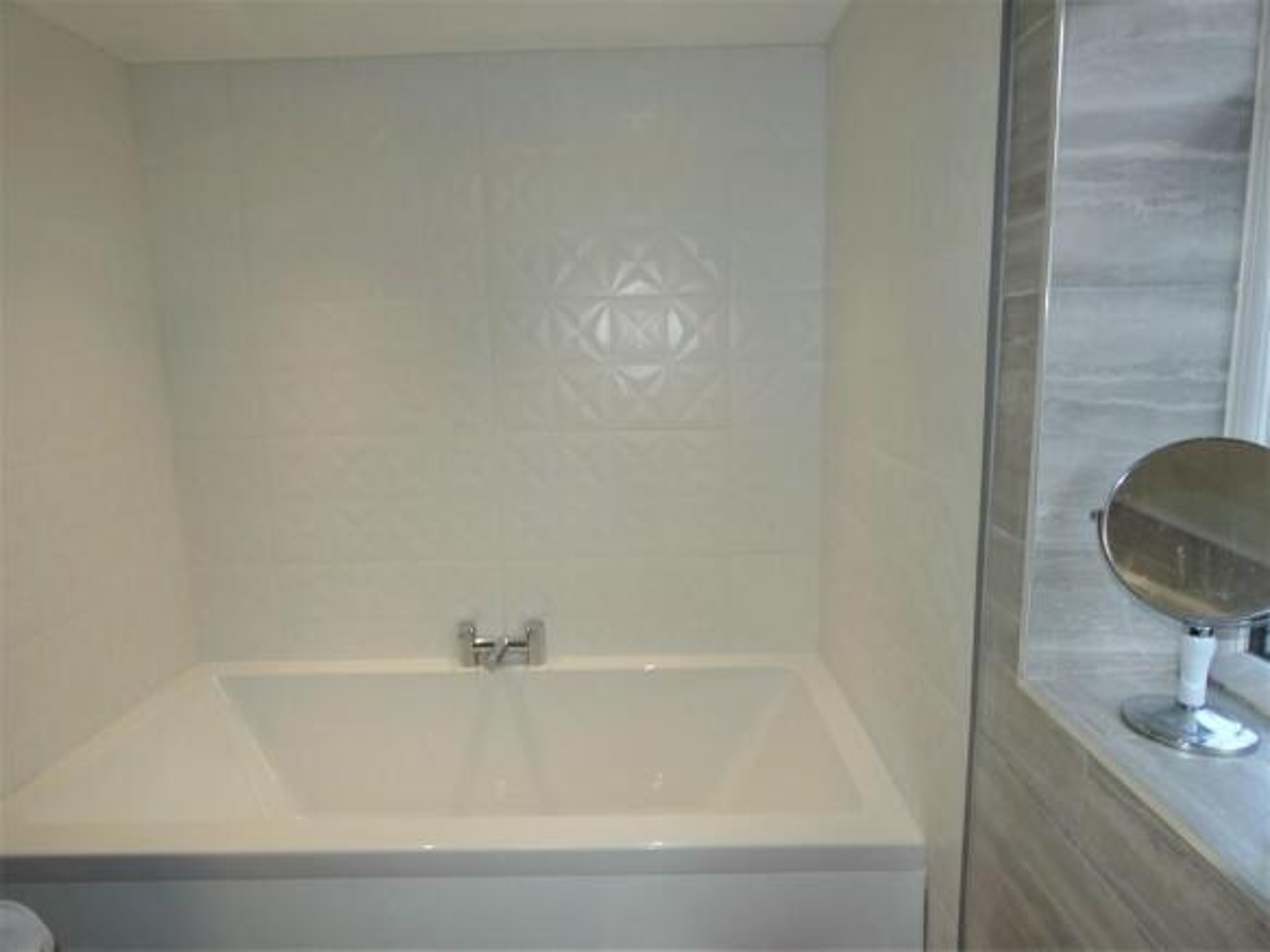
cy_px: 476
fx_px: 734
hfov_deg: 81.8
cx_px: 635
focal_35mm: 20
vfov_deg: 66.0
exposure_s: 1/50
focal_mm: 3.6
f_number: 2.8
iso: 80
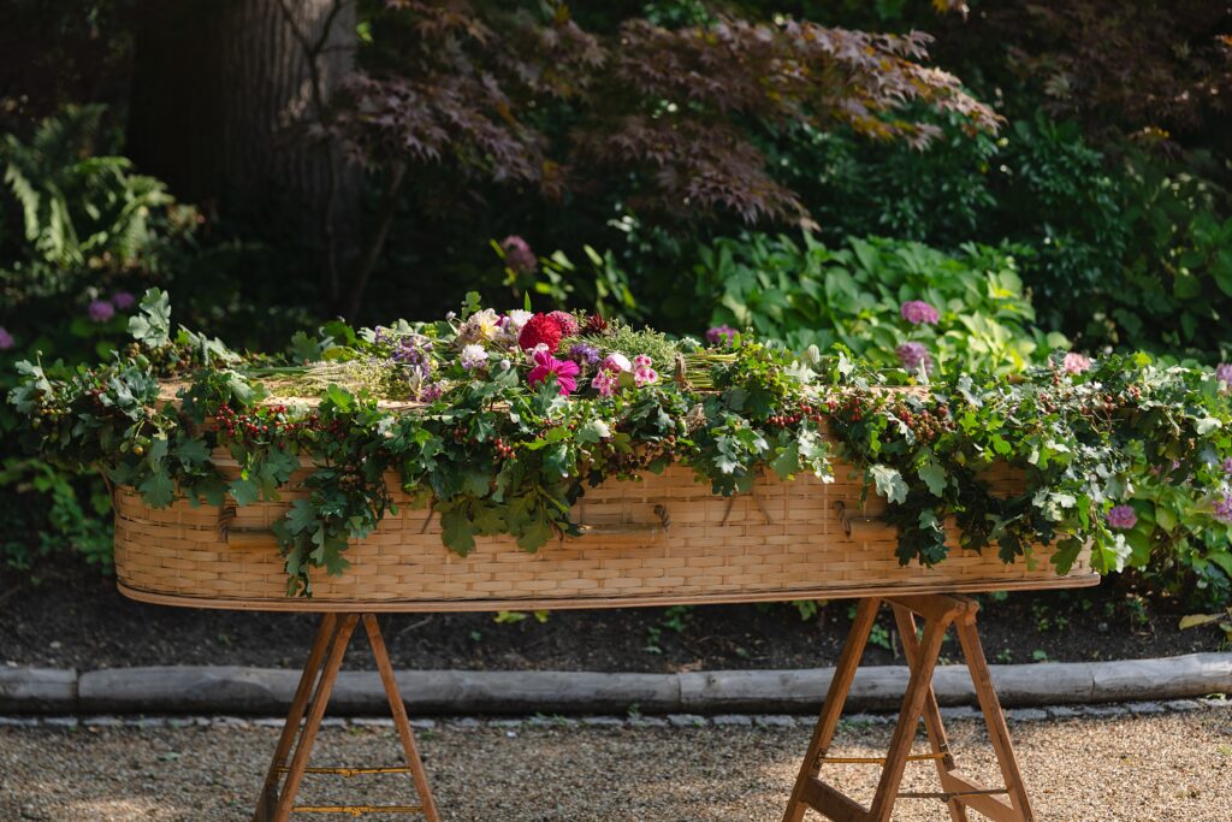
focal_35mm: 90
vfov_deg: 15.2
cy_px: 411
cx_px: 616
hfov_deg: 22.6
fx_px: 3080
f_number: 3.5
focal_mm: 90
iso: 125
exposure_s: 1/640
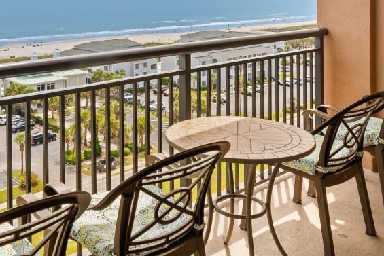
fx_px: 459
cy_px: -14
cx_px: 89
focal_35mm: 43
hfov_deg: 43.7
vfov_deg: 28.7
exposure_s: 1/160
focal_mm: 10
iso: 100
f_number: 7.1
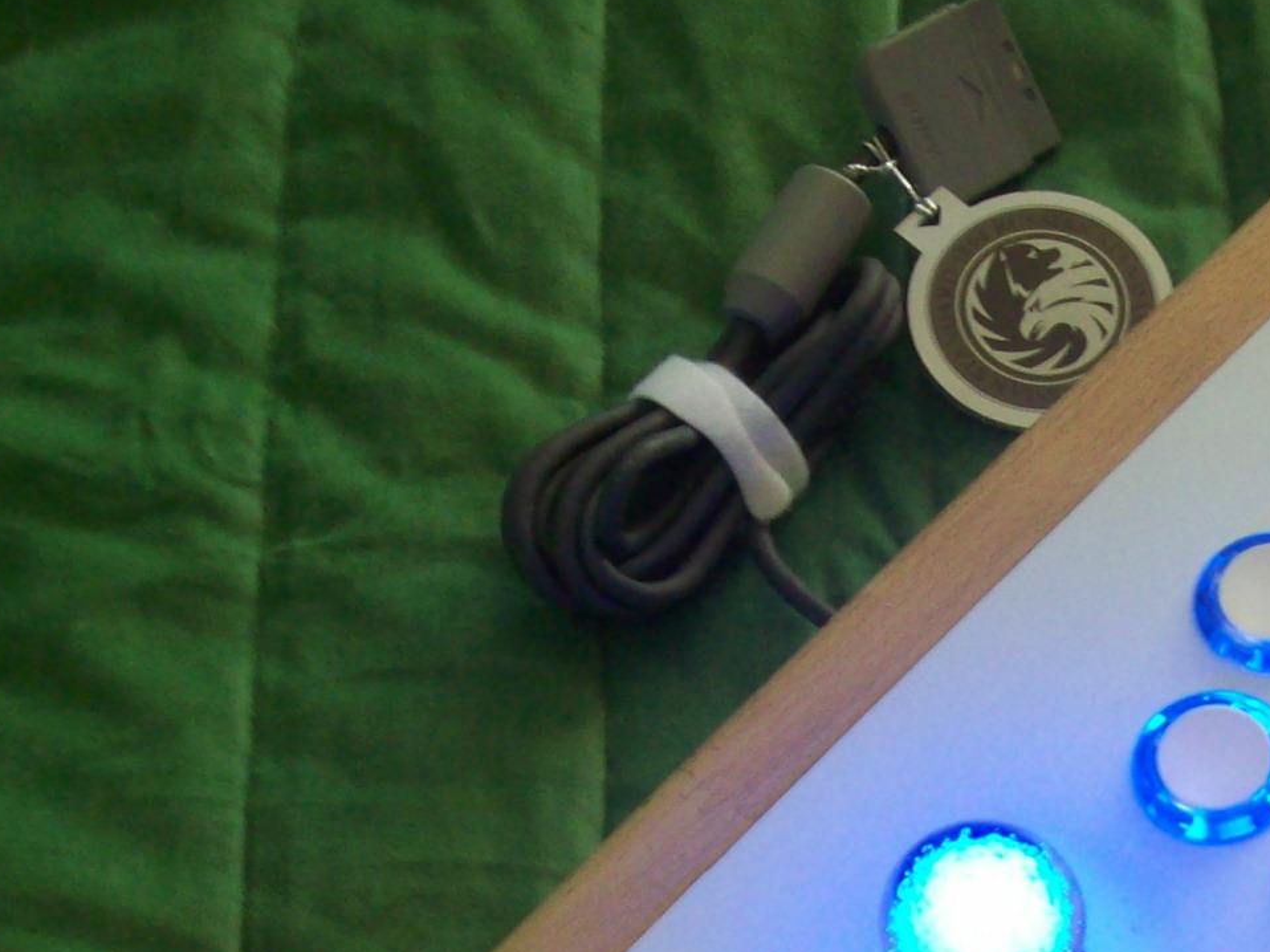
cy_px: 927
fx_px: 2824
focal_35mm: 77
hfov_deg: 24.5
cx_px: 1172
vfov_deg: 18.7
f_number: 2.7
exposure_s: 1/10.3
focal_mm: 6
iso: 160
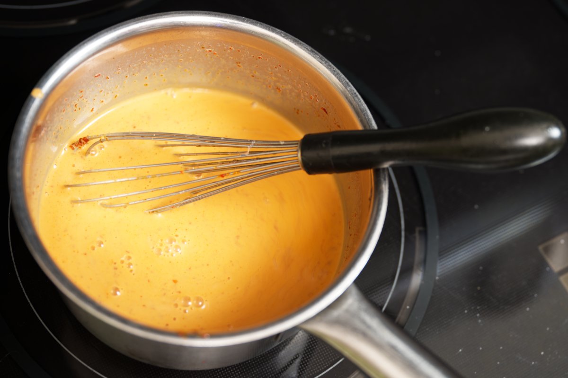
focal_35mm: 48
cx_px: 284
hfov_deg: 41.1
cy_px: 189
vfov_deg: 28.1
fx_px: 757
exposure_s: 1/5
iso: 100
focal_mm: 48
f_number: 3.5
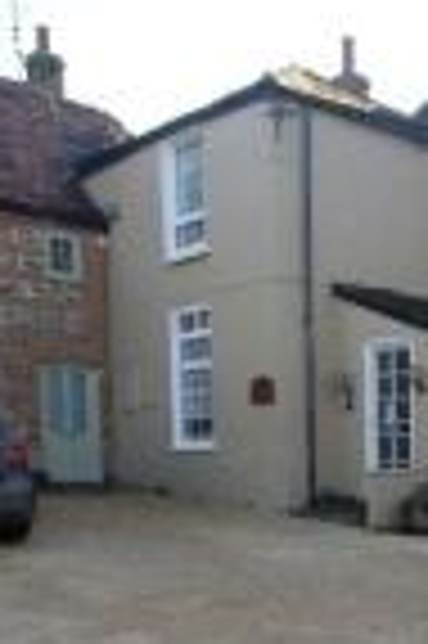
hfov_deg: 24.2
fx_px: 894
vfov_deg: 37.7
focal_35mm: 50
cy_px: 547
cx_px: 527
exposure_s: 1/80
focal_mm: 10
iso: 100
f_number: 8
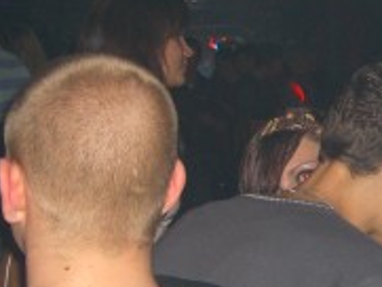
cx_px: 342
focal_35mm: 126
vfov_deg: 11.8
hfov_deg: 15.5
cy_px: 152
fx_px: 1391
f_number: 2.8
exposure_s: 1/60
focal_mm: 7.9
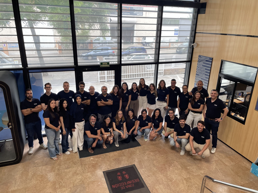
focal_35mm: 26
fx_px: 194
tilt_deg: -20.5
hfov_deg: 67.3
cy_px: 96
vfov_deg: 53.1
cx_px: 129
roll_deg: -1.9
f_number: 1.6
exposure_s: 1/97
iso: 80
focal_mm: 4.2
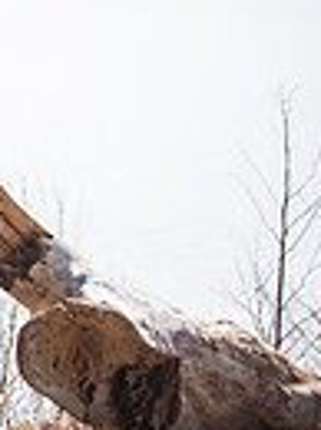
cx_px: -586
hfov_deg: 3.5
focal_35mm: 409
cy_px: -35
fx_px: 5074
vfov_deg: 4.8
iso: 100
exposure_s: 1/1000
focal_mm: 95
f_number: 2.8
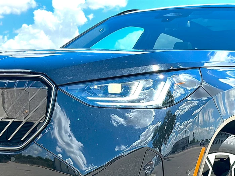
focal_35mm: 71
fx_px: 482
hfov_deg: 27.4
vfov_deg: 20.7
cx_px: 118
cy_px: 88
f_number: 1.78
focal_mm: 6.86
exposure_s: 1/2825
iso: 100
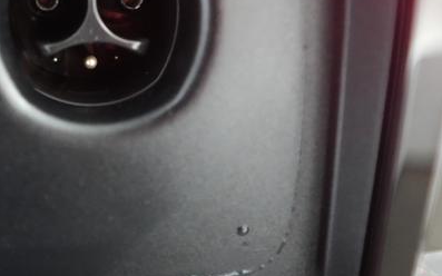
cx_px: 88
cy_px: 45
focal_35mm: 46
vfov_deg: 27.3
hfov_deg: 41.6
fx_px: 554
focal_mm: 28
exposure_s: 1/100
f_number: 2.8
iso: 12800
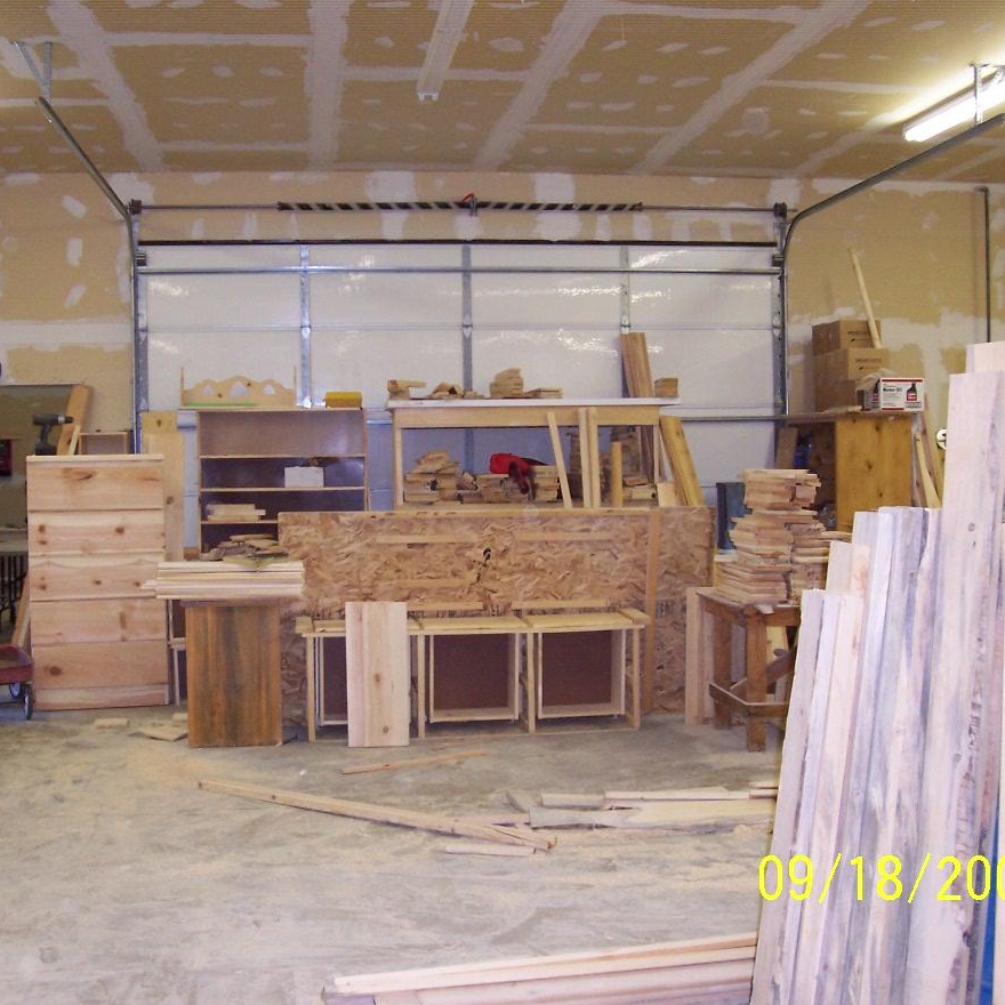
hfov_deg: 40.8
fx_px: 1347
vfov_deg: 40.9
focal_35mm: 41
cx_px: 436
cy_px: 508
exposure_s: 1/60
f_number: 2.7
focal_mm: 5.6
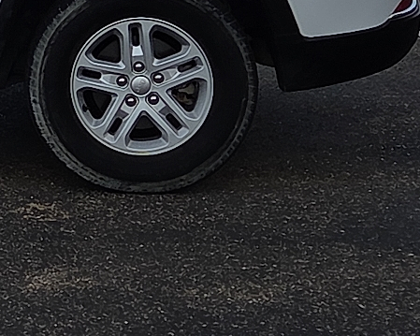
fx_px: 1901
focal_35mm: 153
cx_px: -232
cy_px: -100
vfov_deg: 9.9
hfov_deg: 12.0
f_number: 1.8
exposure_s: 1/3333
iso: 76
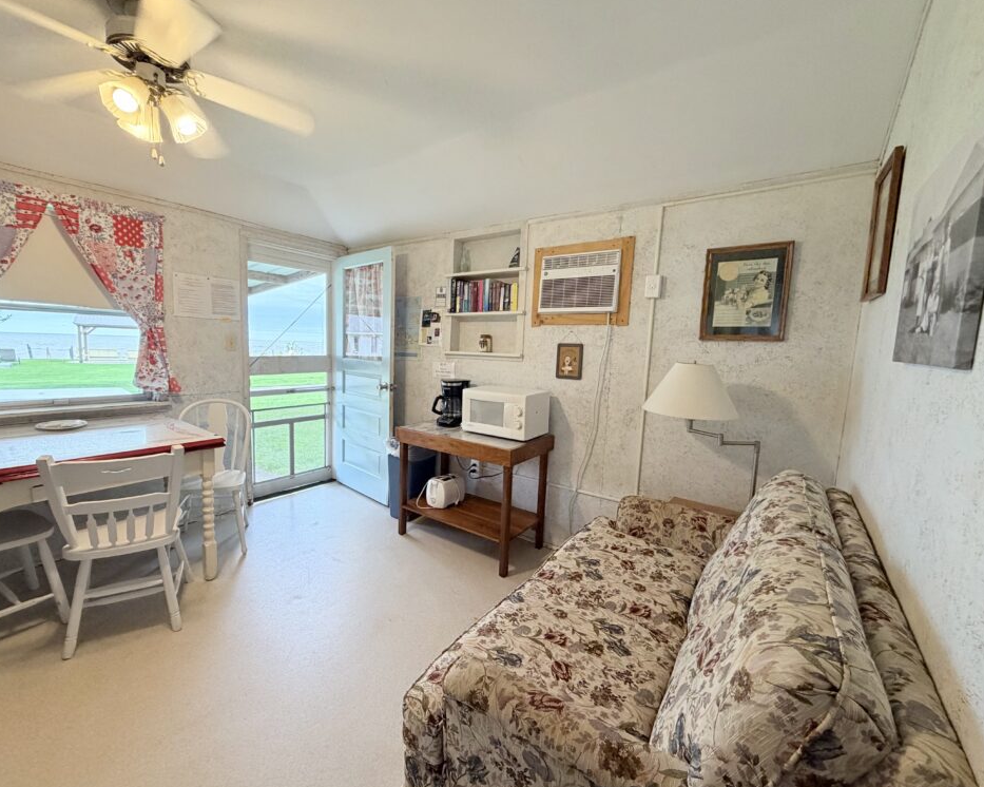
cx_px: 467
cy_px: 398
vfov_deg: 84.0
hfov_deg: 96.7
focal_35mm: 15
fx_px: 437
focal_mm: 2.22
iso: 250
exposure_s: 1/120
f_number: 2.2
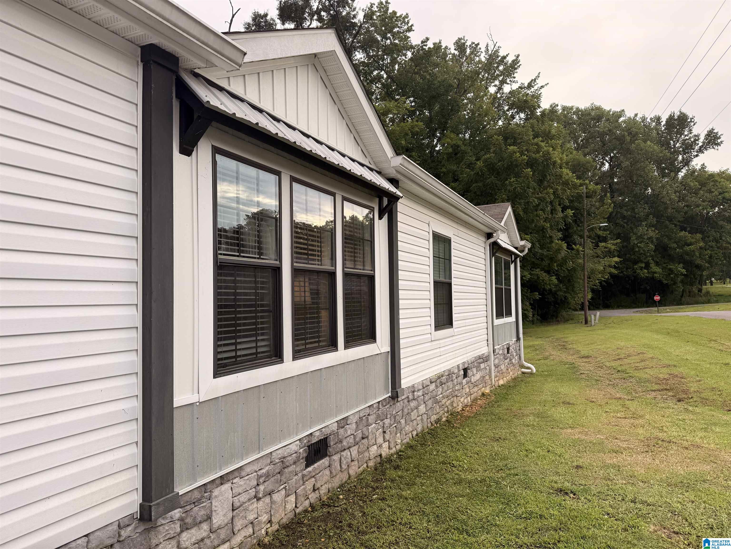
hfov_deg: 71.6
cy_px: 274
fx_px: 507
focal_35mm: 24
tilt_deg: +3.0
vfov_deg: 56.8
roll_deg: +0.8
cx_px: 366
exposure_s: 1/473
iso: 80
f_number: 1.78
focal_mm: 6.76
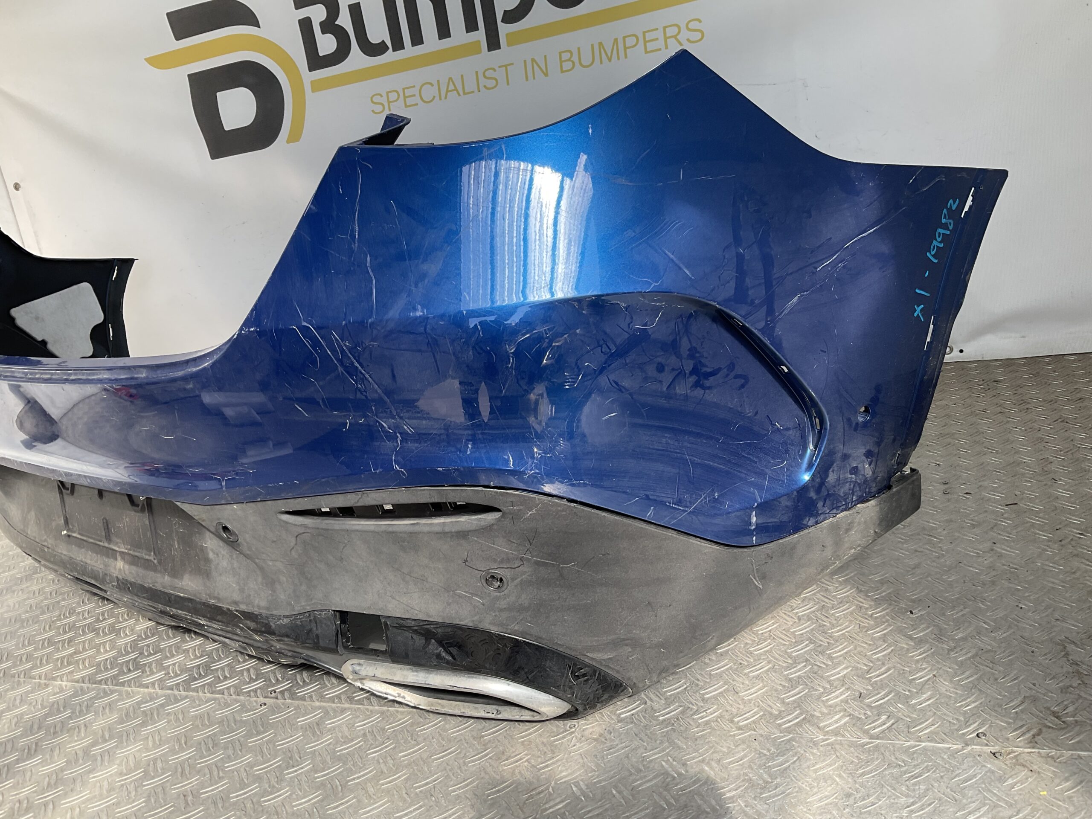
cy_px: 410
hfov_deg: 61.7
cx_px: 546
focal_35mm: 29
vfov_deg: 48.2
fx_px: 915
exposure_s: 1/276
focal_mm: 3
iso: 16
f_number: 1.8
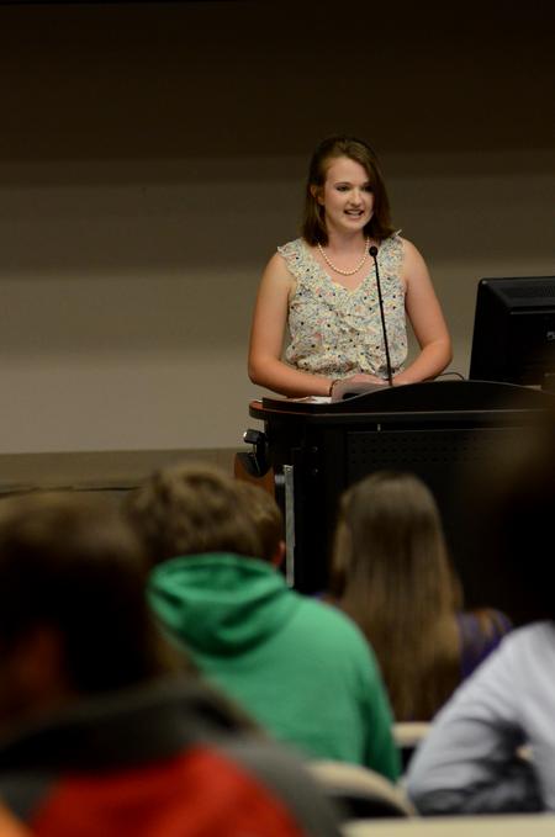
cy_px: 418
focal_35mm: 232
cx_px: 278
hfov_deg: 5.9
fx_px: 5398
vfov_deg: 8.9
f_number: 3.5
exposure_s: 1/320
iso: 2000
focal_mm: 155
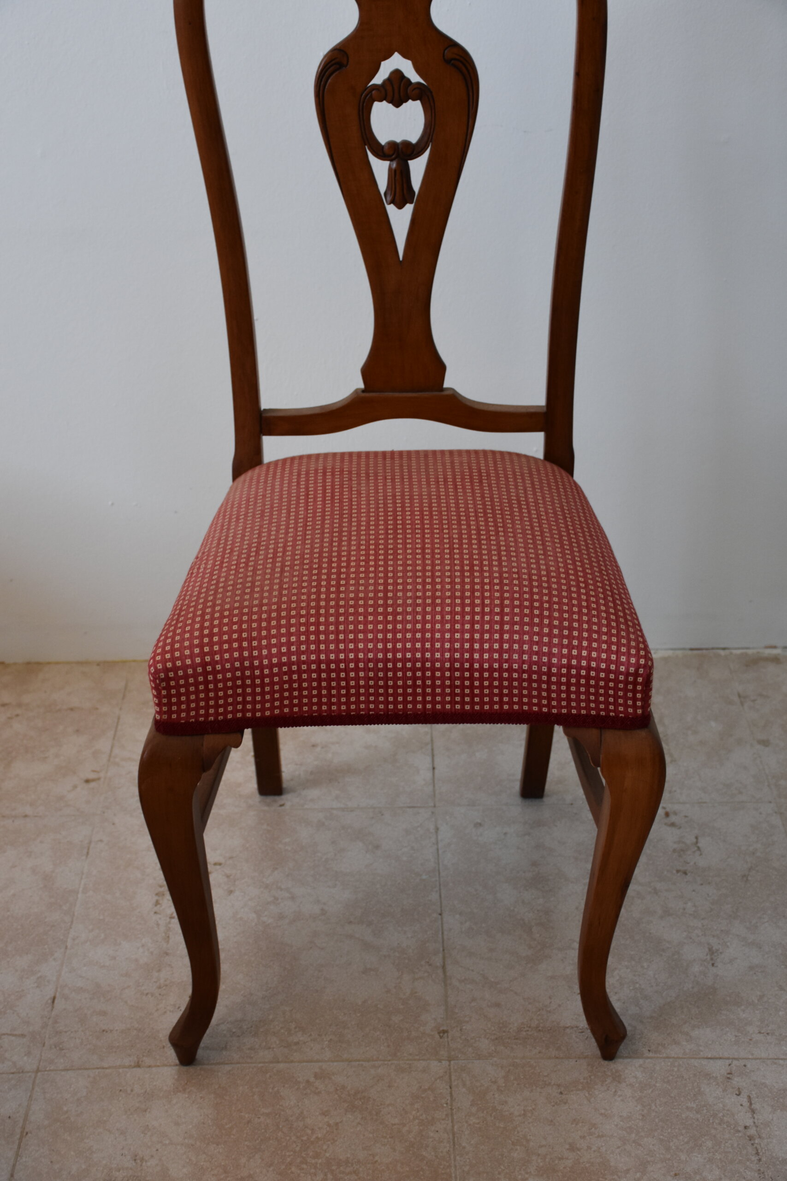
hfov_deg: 25.8
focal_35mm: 52
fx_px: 1721
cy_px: 590
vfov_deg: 37.8
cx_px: 394
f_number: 4.2
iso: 800
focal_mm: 35
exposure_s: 1/60
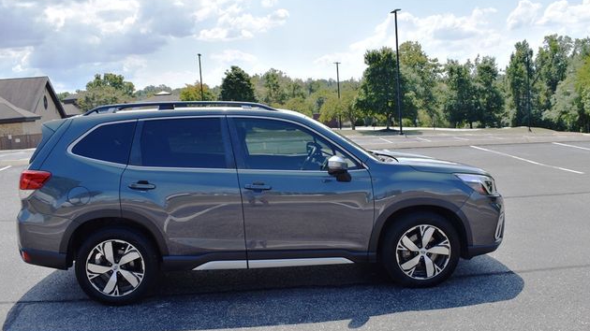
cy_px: 148
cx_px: 297
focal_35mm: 34
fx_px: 524
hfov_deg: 58.7
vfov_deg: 35.0
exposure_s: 1/250
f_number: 8
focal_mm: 21
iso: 125
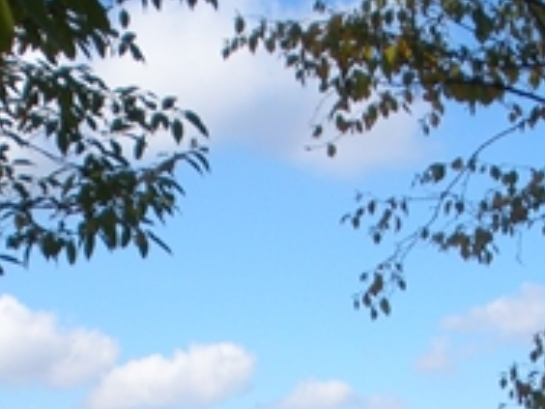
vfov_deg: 12.4
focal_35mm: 115
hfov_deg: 17.1
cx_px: 319
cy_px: 583
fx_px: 1811
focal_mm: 6.3
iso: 64
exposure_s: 1/540
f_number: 3.5
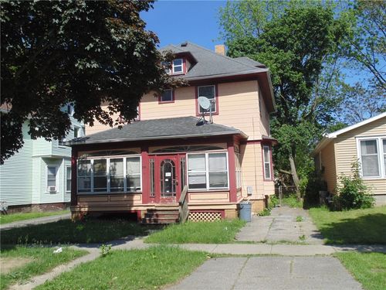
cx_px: 193
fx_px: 379
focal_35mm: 34
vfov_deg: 41.8
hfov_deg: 54.0
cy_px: 145
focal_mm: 6.2
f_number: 3.4
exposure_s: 1/800
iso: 80
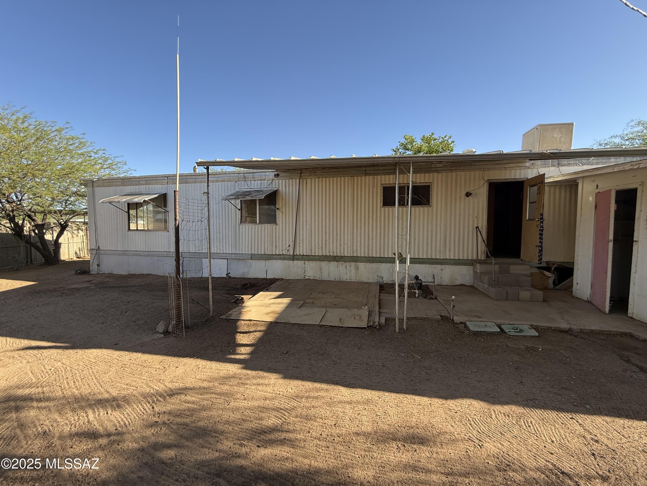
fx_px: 262
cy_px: 243
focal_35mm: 14
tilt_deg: -1.6
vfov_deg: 85.7
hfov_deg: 102.1
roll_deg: -1.1
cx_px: 324
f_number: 2.2
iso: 64
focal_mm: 2.22
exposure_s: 1/424
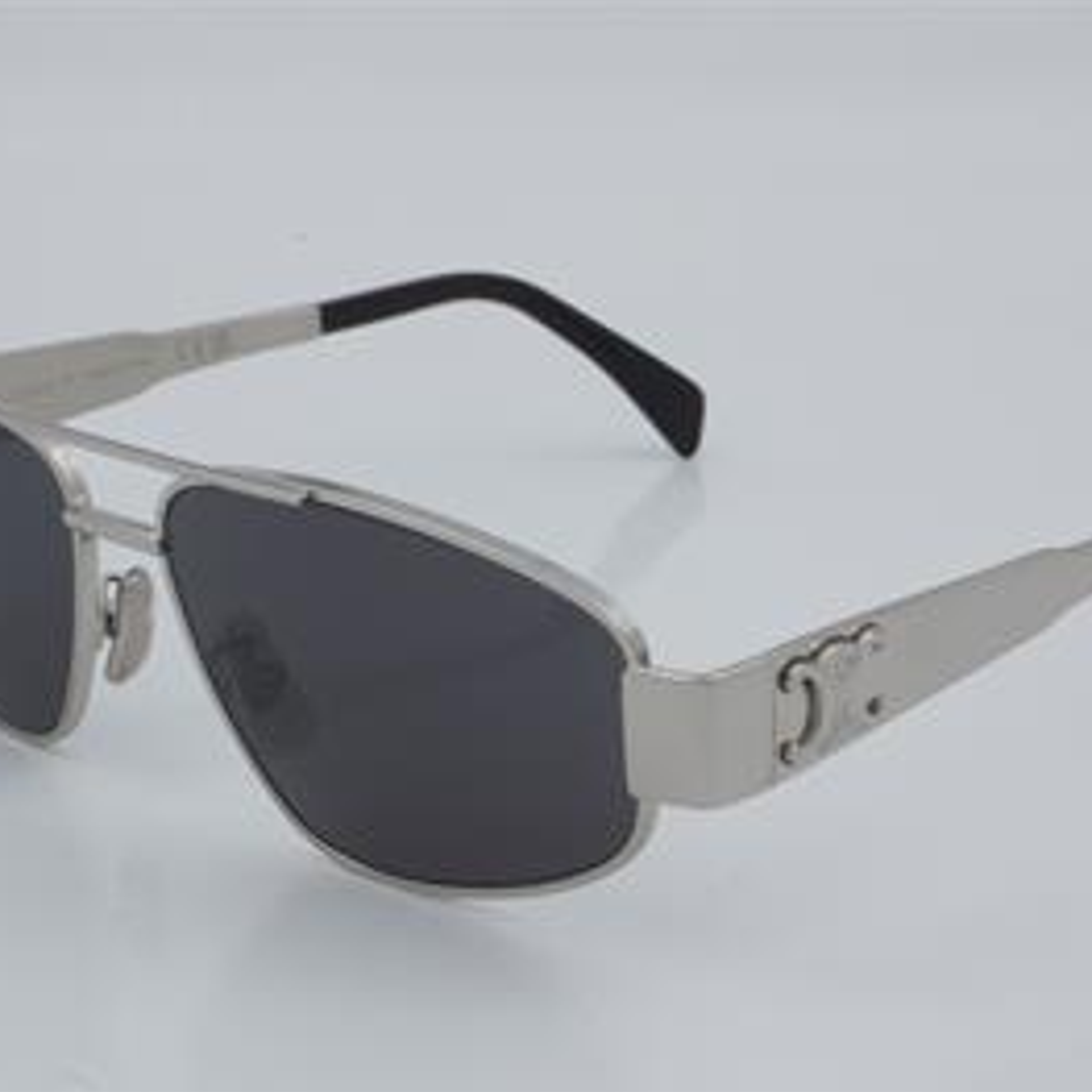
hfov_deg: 17.9
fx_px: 3462
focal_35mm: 97
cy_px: 548
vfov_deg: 17.9
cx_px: 606
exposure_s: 1/4
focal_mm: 50
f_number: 32
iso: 100
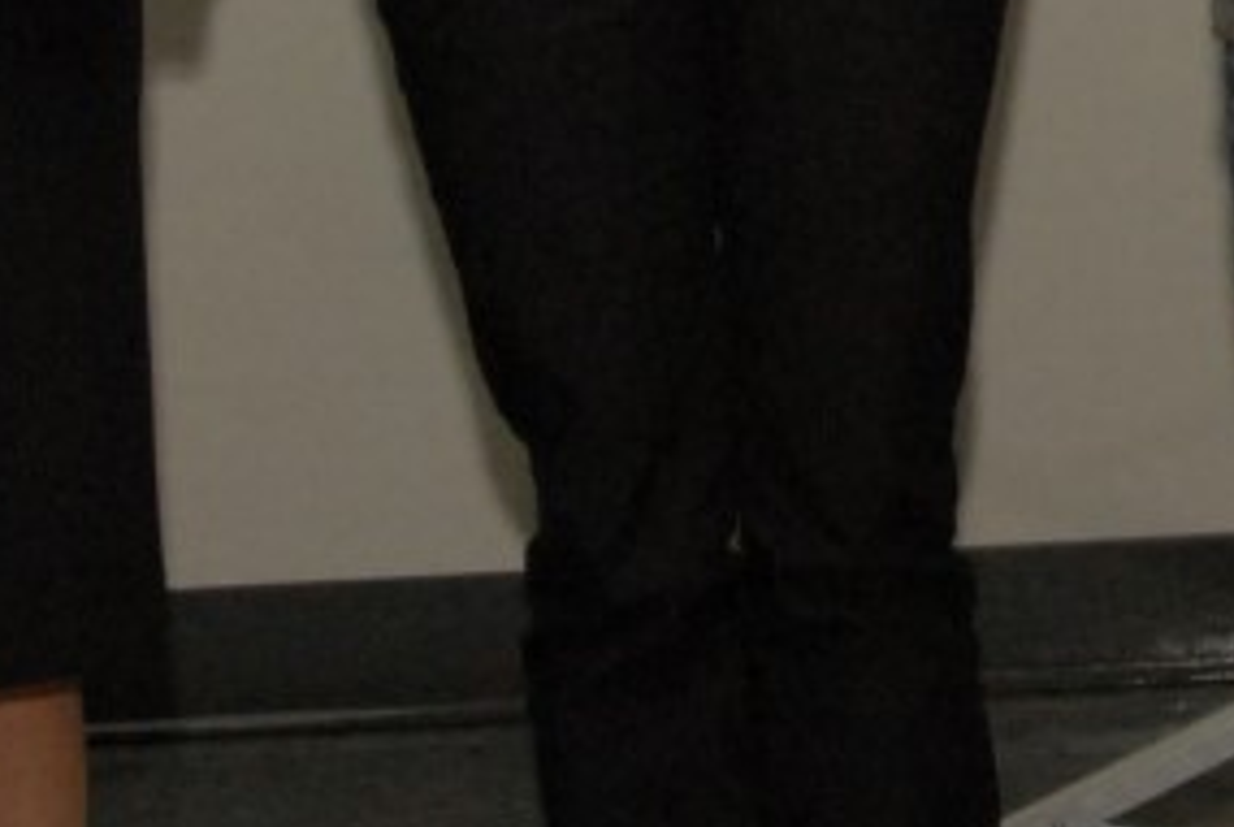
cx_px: 1496
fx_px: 6420
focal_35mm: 187
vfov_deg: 7.2
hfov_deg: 10.8
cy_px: -615
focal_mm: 22
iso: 500
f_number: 5.6
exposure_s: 1/160
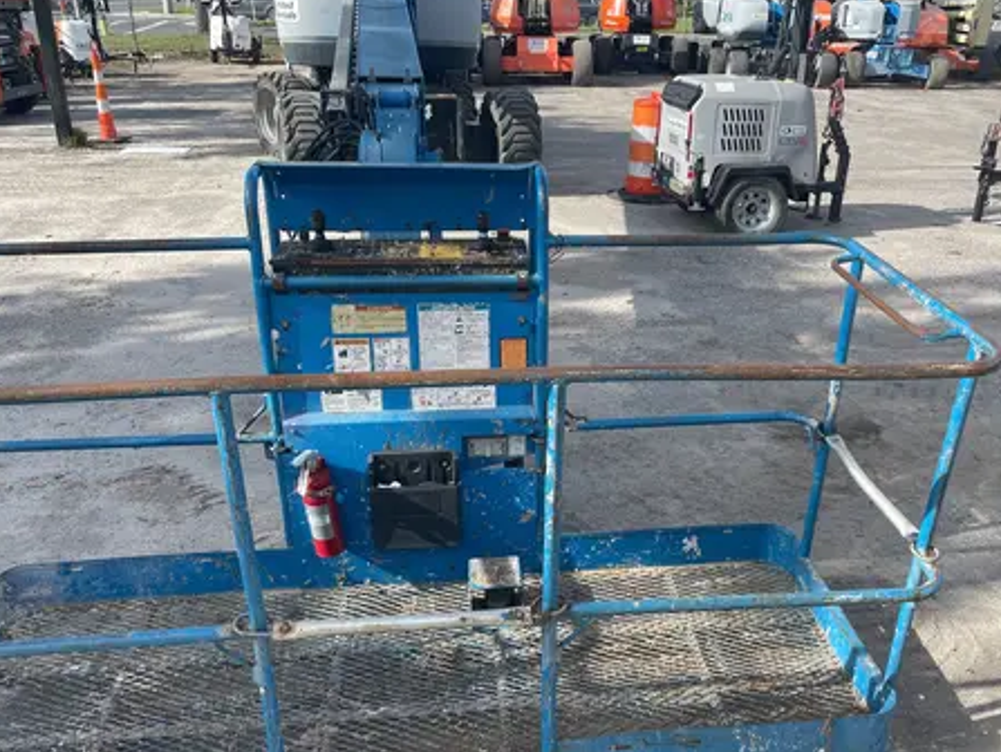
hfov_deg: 56.7
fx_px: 926
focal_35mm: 32
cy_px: 446
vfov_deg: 44.0
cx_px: 551
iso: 32
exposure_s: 1/1595
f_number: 1.6
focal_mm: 4.2
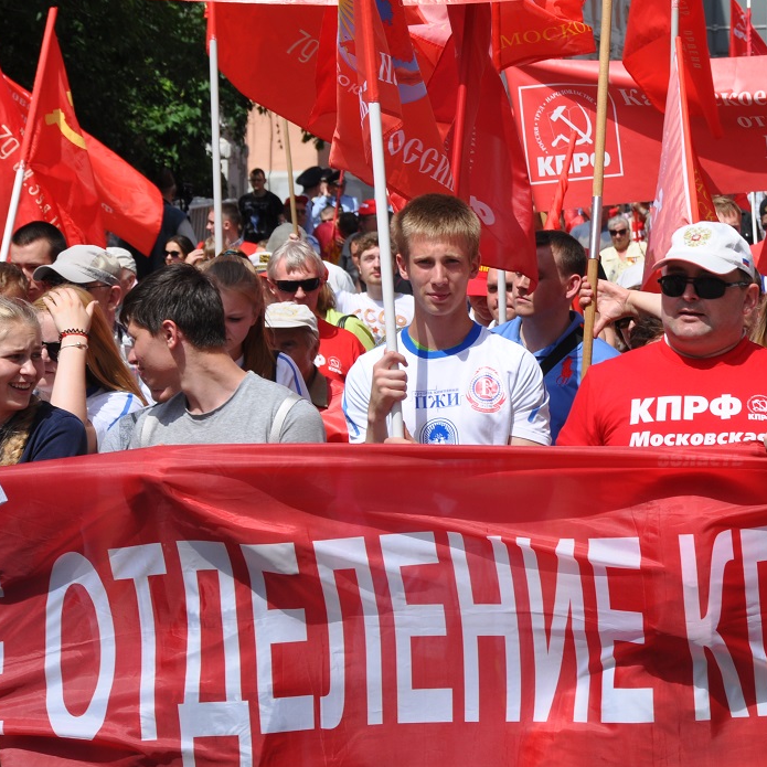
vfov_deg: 9.9
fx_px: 4432
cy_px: 348
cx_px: 556
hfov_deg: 9.9
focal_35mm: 177
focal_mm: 75
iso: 200
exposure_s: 1/400
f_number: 10
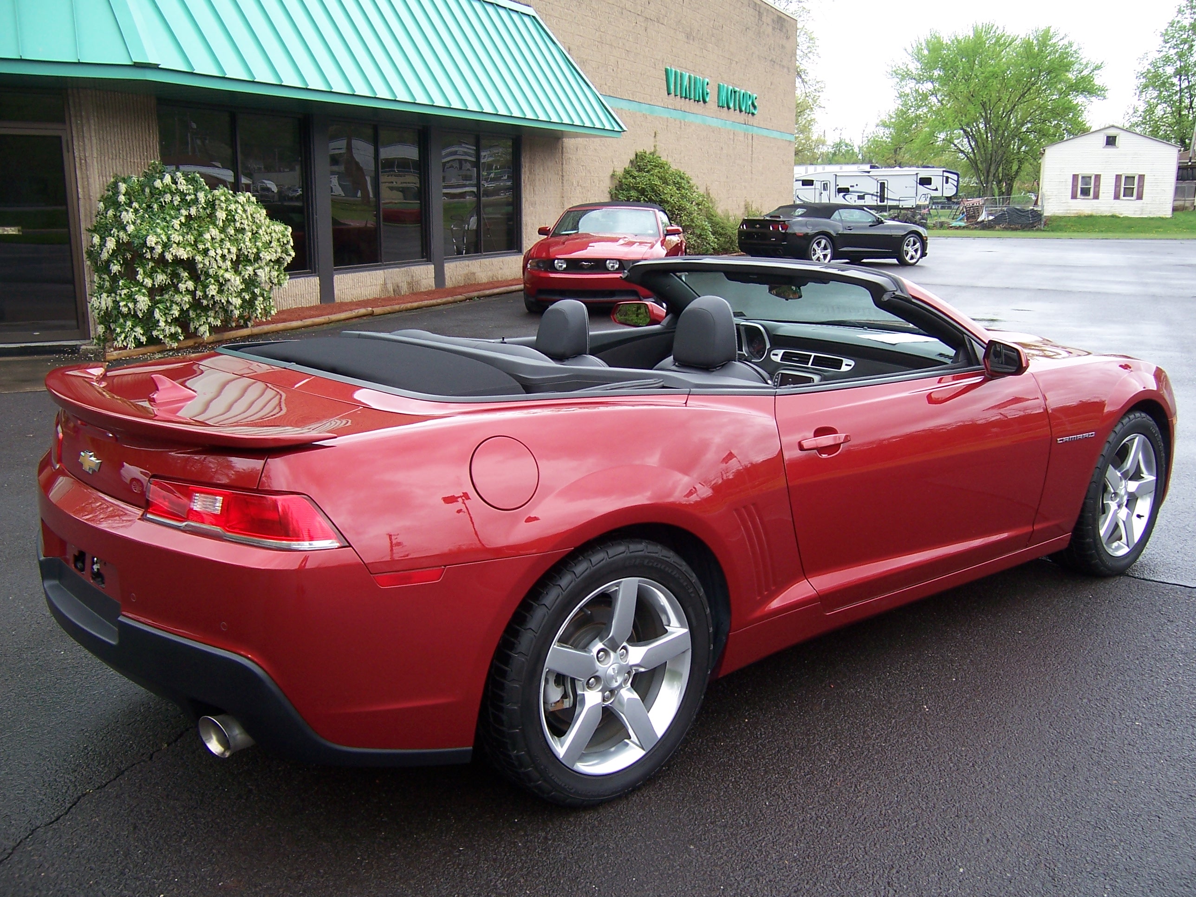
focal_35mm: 33
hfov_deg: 55.4
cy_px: 448
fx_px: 1140
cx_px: 598
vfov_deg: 42.9
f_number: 3.4
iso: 80
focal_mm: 5.5
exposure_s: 1/180
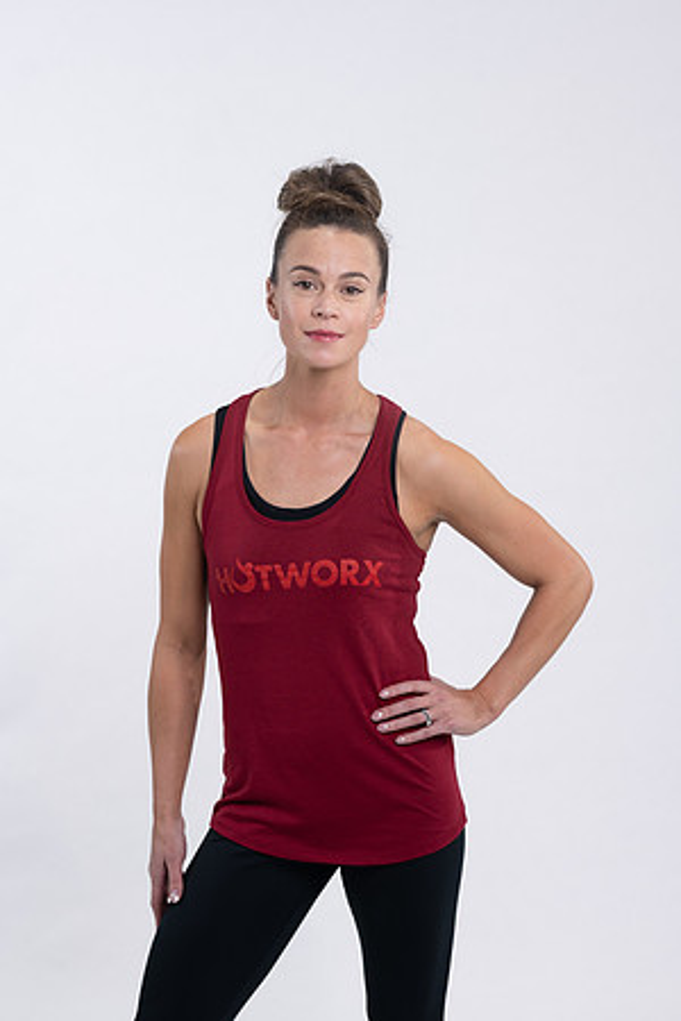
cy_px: 510
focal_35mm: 85
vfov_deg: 23.9
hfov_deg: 16.1
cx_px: 340
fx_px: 2412
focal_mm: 85
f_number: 4
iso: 200
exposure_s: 1/125
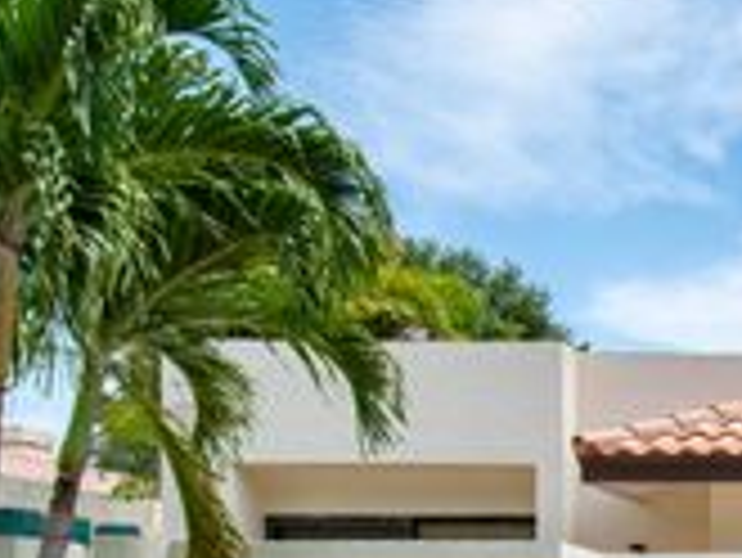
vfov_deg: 22.4
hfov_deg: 26.6
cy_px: 646
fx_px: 1308
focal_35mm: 61
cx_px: 971
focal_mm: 14
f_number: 6.3
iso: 400
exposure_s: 1/1600
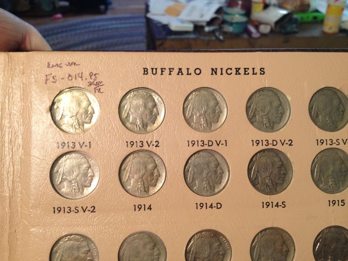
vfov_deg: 40.7
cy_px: 130
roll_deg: -0.8
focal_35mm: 35
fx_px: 352
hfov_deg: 52.6
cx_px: 174
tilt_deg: -37.1
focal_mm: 4.28
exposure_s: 1/20
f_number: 2.4
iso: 160
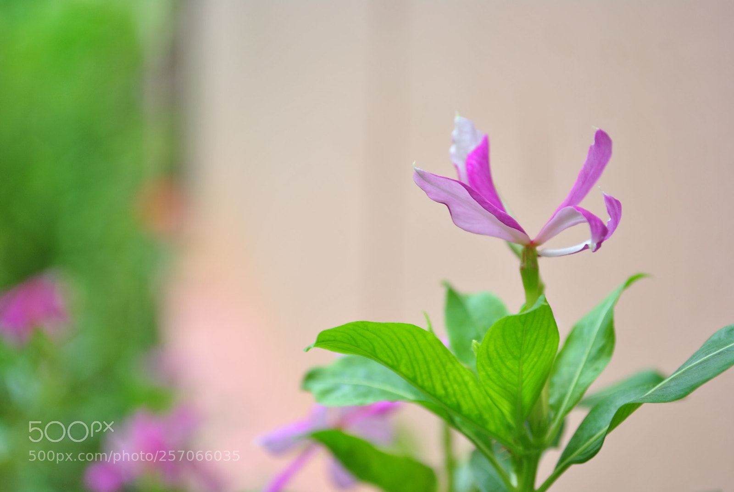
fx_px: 1592
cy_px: 246
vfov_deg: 17.5
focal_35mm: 78
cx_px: 367
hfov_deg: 26.0
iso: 100
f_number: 5.6
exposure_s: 1/50
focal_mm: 52
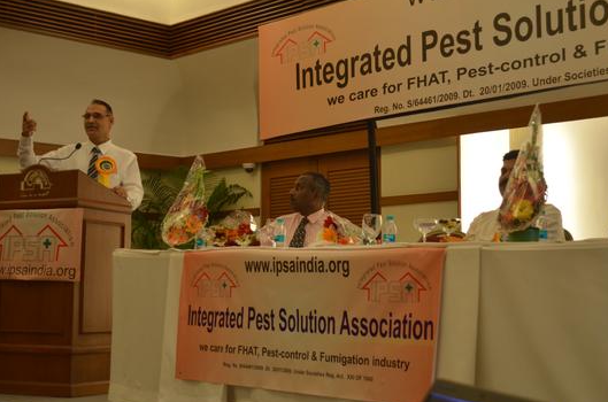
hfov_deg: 33.7
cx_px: 340
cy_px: 185
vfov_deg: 22.7
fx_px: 1004
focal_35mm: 60
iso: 800
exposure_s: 1/80
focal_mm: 35
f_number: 5
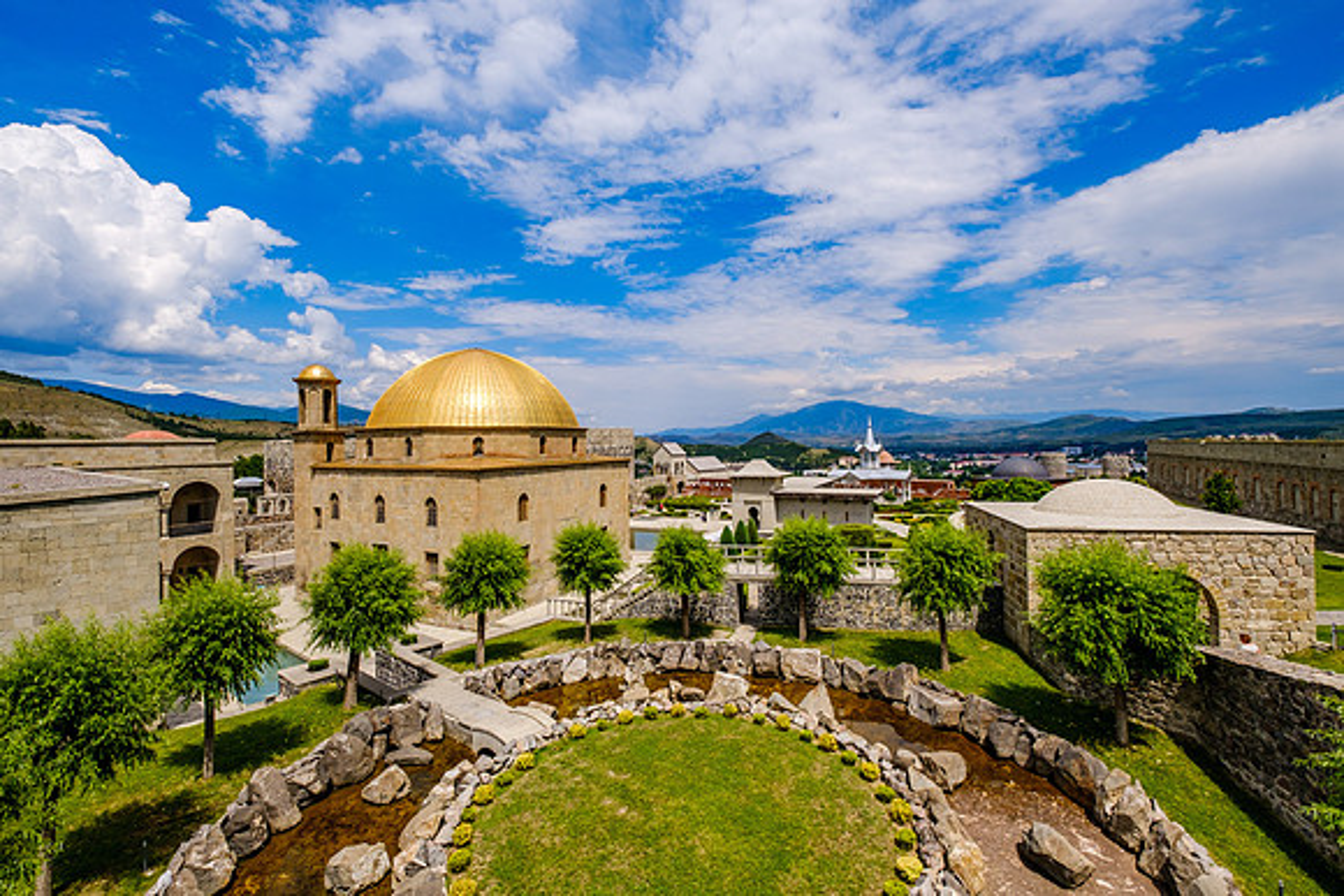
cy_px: 441
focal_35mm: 15
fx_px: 568
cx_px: 680
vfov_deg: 76.5
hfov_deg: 99.6
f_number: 8
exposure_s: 1/600
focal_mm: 10
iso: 160
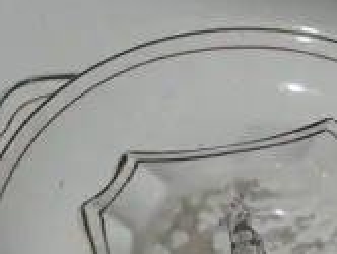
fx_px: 4319
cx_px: -130
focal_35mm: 443
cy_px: 470
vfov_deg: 3.3
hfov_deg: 4.4
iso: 640
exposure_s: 1/80
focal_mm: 36
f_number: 7.1
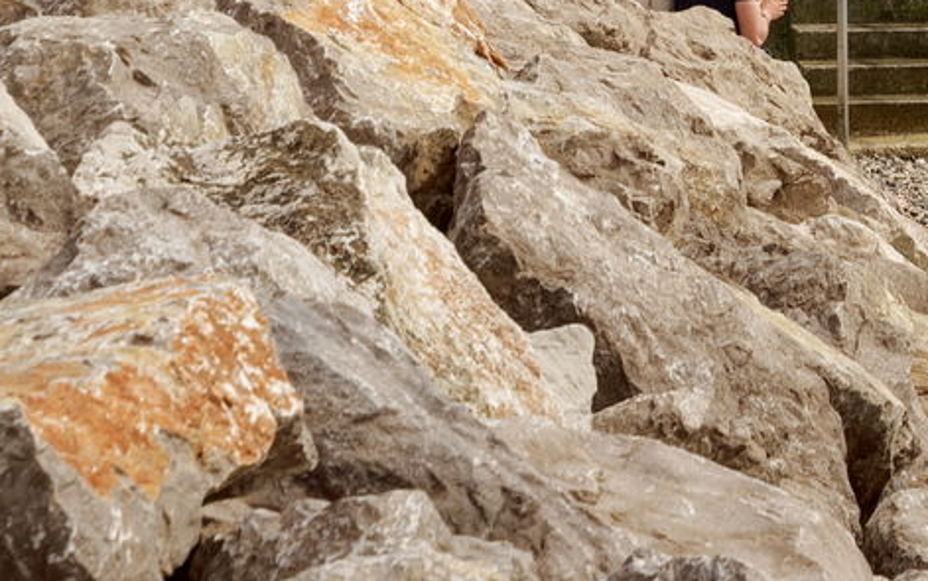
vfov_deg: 5.9
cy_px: -640
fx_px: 5466
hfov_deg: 9.6
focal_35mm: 216
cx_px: 1147
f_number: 9
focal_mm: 52
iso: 100
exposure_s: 1/320
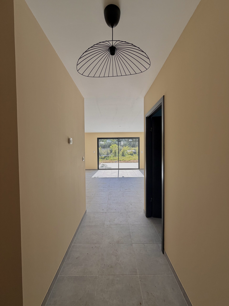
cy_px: 153
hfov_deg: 85.7
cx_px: 114
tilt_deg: -0.8
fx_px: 123
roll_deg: +0.8
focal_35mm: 14
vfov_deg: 102.1
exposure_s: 1/291
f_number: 2.2
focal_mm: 2.22
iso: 50
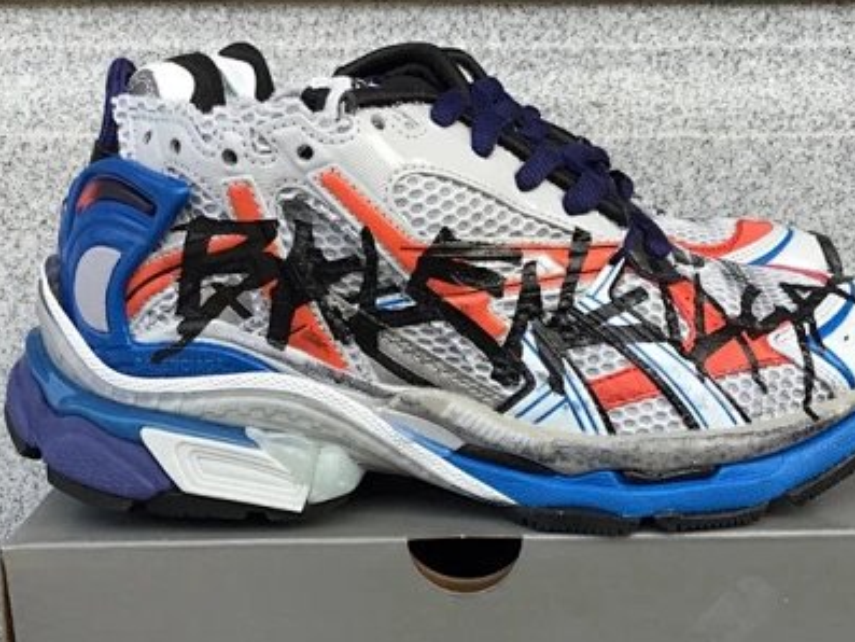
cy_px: 472
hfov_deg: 38.2
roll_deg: +0.3
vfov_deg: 28.7
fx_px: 1235
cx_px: 461
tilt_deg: -18.9
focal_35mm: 50
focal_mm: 3.3
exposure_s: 1/323
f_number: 2.4
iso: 25
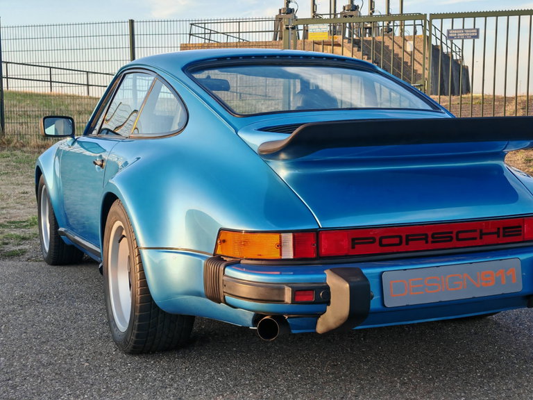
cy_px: 200
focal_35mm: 52
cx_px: 266
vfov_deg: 28.0
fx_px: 801
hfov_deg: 36.8
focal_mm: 5.4
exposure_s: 1/360
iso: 50
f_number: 1.6
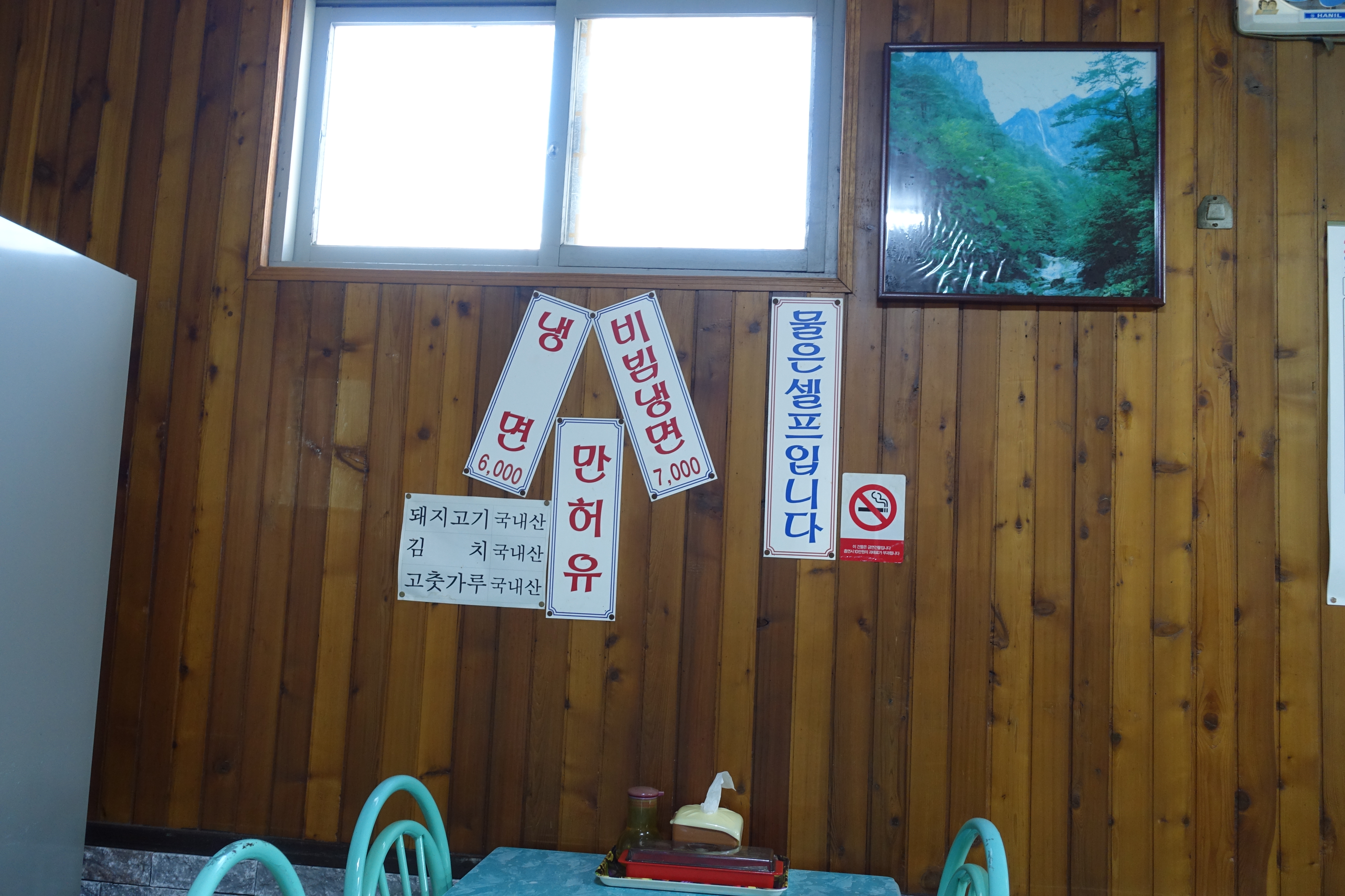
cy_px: 448
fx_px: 1195
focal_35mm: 32
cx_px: 672
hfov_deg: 58.7
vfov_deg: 41.1
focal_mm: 11.56
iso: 400
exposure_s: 1/40
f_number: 2.5
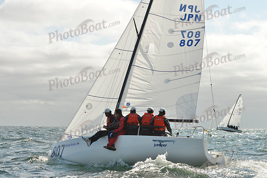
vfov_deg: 17.5
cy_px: 97
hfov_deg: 26.0
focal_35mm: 78
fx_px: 578
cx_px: 147
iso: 400
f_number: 7.1
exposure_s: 1/1600
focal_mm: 70
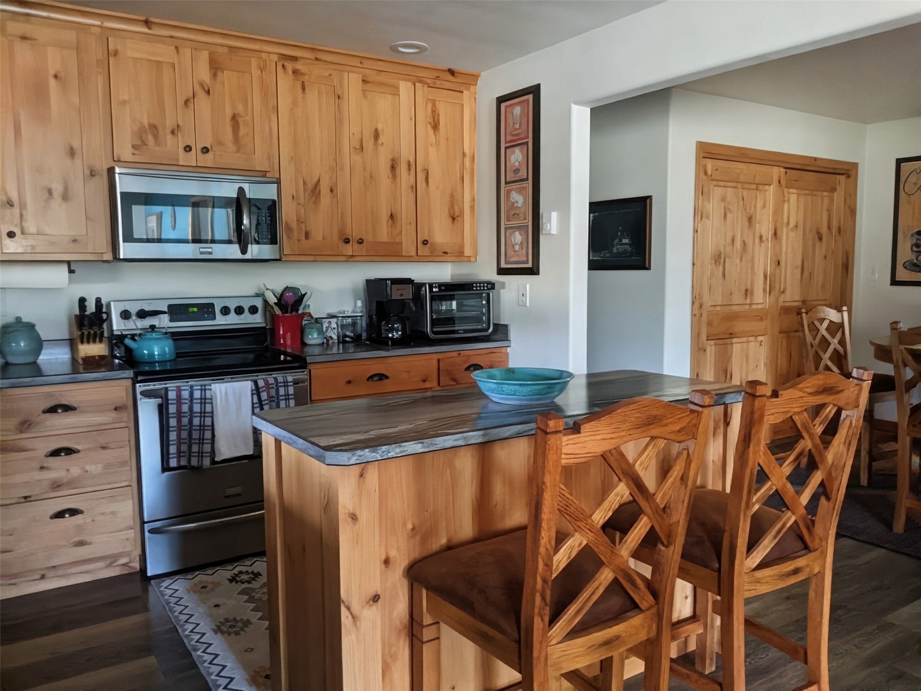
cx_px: 460
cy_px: 346
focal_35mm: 27
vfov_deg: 51.4
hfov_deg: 65.3
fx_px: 718
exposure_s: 1/30
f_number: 1.8
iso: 976
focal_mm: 4.44
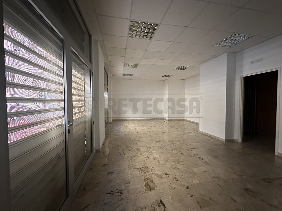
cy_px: 106
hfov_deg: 102.1
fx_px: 114
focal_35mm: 14
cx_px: 141
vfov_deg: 85.7
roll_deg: -0.9
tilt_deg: -2.3
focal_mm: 2.22
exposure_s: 1/57
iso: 1250
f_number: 2.2
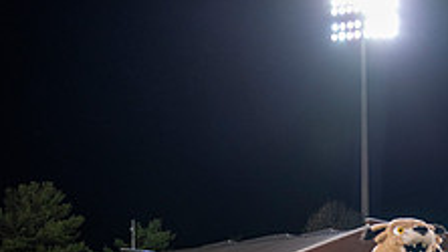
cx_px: 268
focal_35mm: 89
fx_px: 1058
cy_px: 323
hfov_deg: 23.9
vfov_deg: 13.2
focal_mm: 42
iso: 1250
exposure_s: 1/500
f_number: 3.2
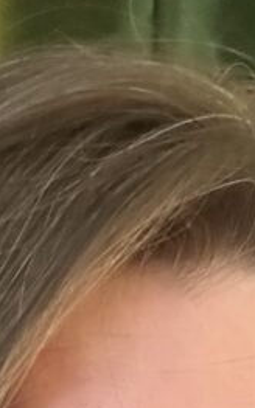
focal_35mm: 124
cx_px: 48
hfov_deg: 10.5
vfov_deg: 14.8
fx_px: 1381
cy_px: 726
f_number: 1.9
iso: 400
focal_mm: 2.69
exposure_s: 1/28
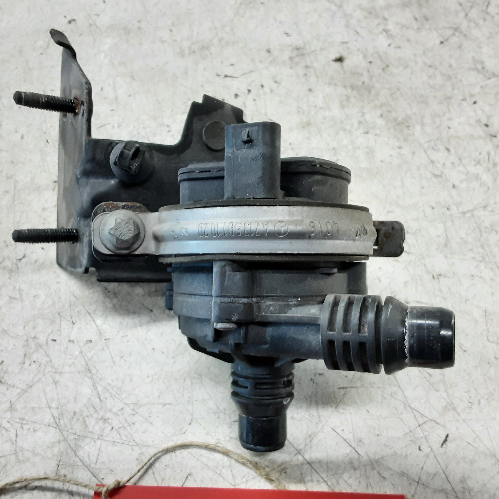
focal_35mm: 32
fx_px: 522
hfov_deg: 51.1
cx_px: 236
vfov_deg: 51.1
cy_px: 250
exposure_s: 1/50
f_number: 1.9
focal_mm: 2.91
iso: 125
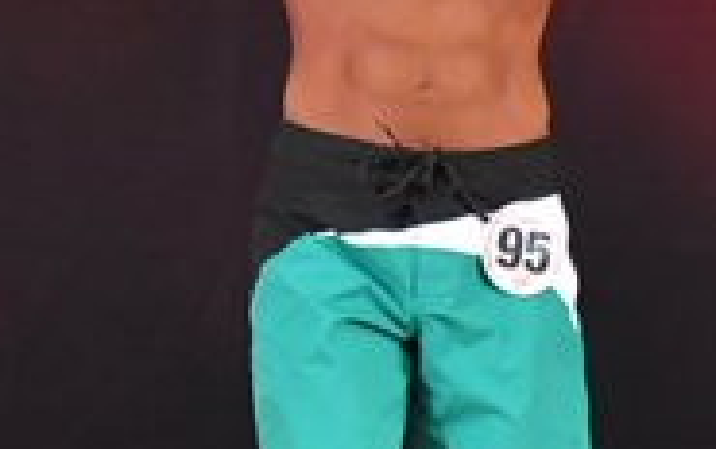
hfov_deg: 2.1
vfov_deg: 1.3
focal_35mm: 1022
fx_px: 19961
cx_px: 385
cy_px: 298
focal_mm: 160
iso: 4500
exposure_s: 1/400
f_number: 5.6
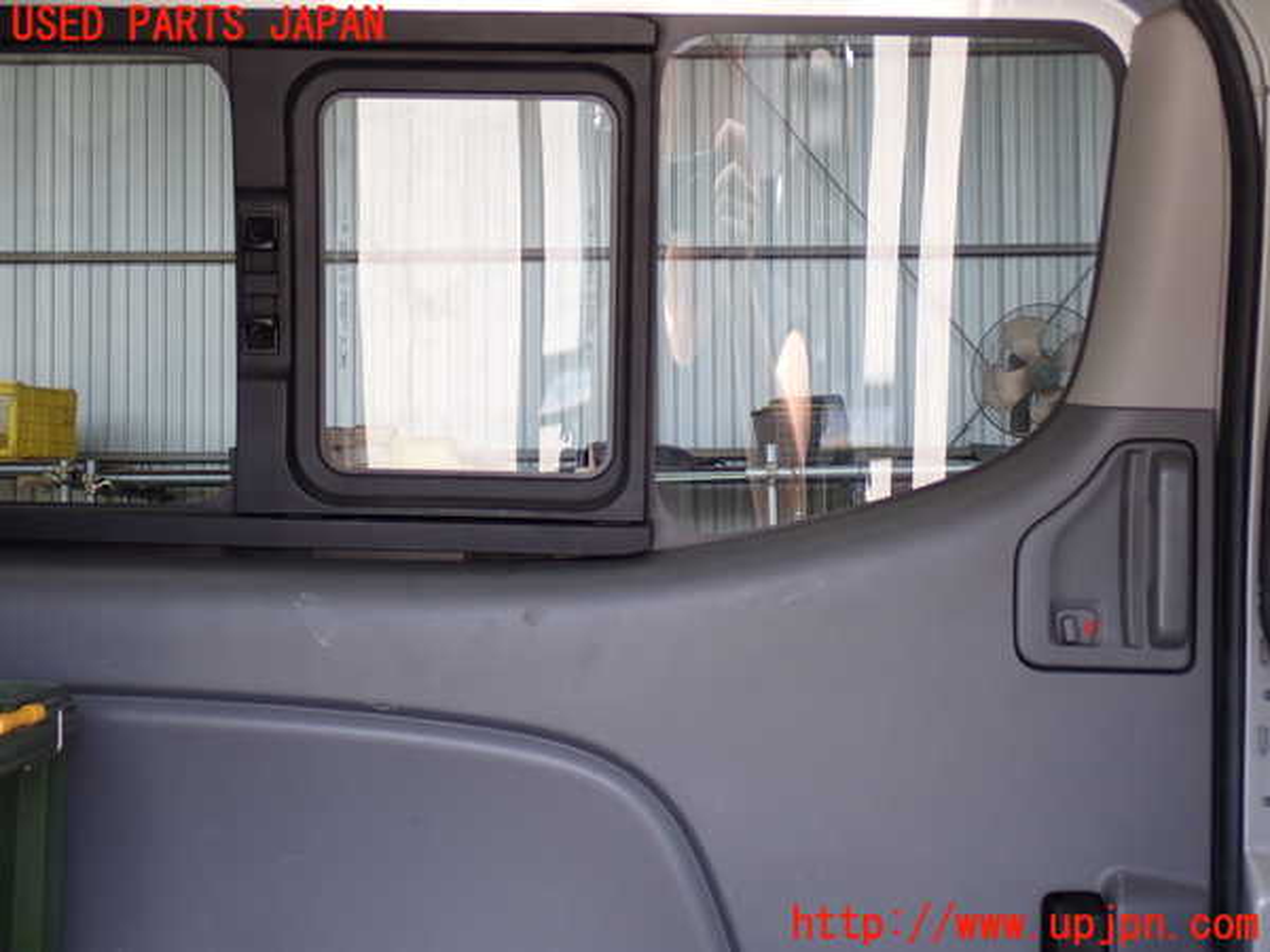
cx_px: 635
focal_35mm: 50
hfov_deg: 38.2
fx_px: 1834
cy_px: 476
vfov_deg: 29.1
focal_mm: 9.01
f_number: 3.2
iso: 200
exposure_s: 1/80
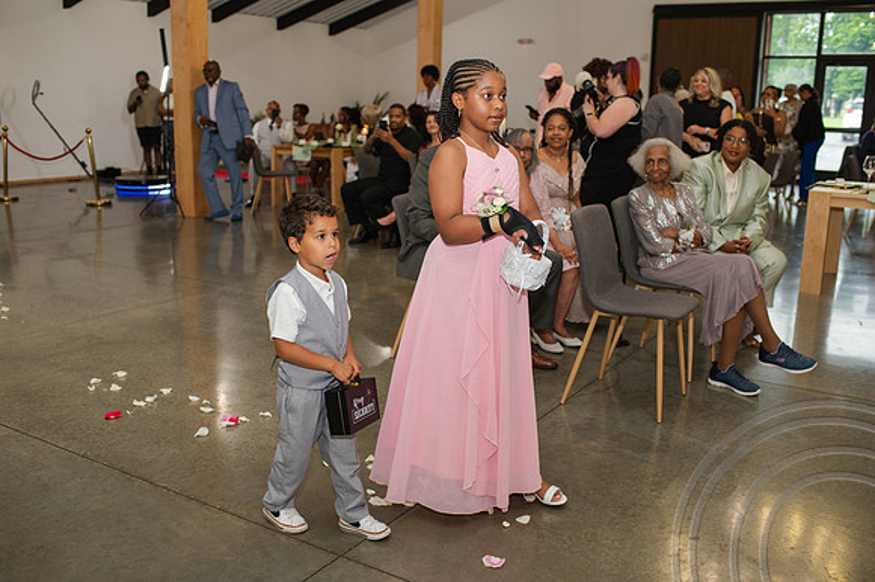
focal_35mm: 35
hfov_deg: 54.5
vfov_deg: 37.8
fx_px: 850
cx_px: 438
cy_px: 291
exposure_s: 1/200
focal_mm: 35
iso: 800
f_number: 3.2
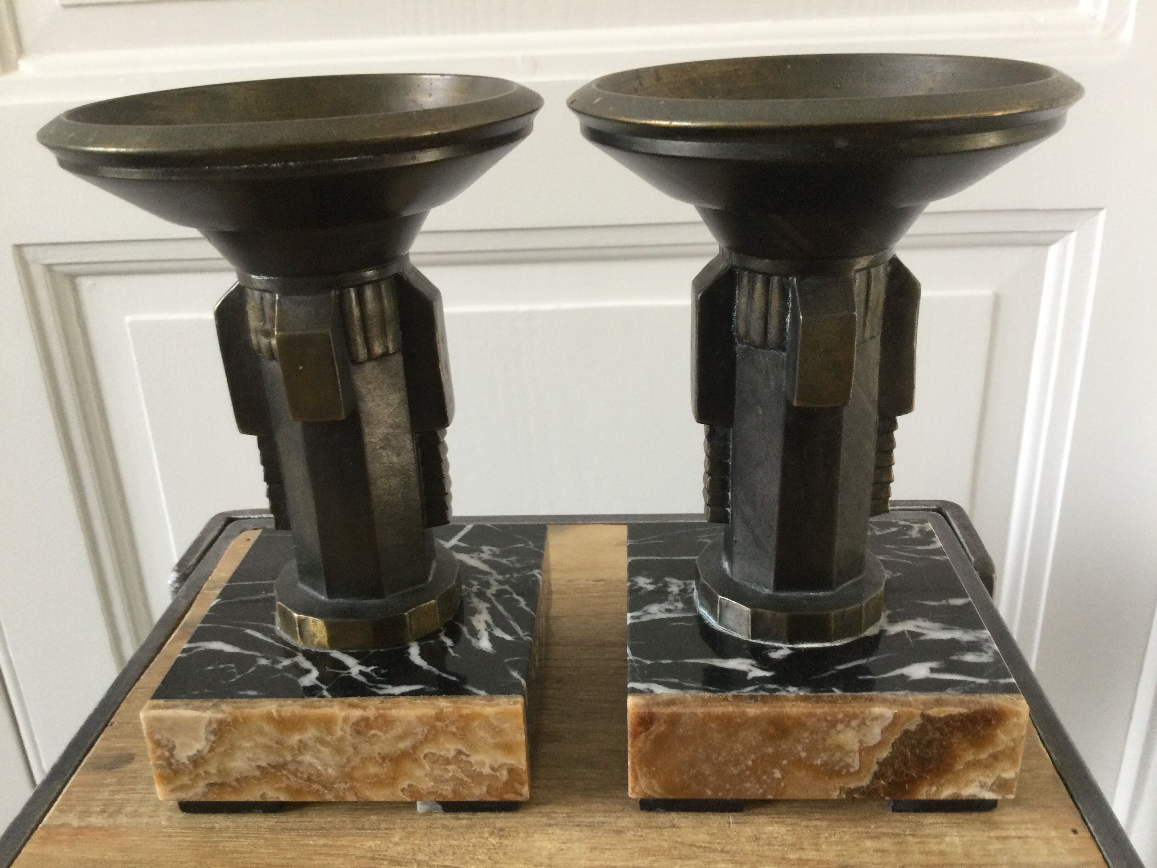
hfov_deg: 58.4
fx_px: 1036
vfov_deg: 45.4
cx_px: 578
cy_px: 434
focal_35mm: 31
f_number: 2.4
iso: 100
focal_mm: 3.3
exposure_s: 1/33
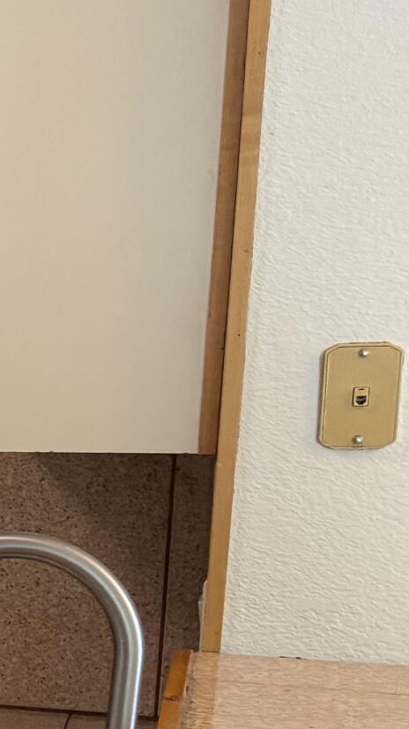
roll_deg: +0.3
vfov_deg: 22.0
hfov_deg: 9.5
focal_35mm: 95
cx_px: -878
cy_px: 649
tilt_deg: -11.1
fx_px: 1833
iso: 250
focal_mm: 6.76
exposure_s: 1/125
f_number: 1.78
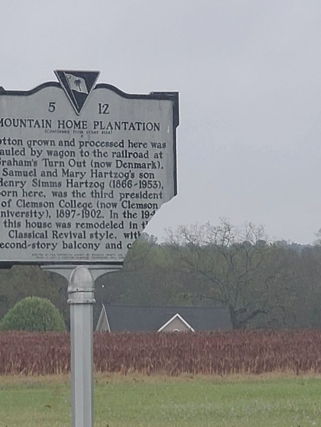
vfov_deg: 36.8
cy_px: 214
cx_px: 160
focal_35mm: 52
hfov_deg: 28.0
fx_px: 643
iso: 50
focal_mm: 6
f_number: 2.4
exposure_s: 1/260
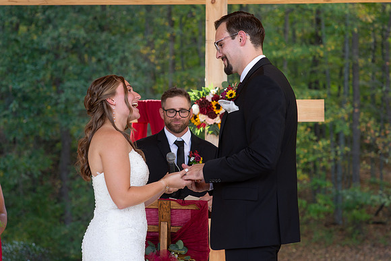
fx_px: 1182
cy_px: 137
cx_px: 171
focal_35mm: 109
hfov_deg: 18.8
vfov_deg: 12.6
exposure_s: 1/320
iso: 400
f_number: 5
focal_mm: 85
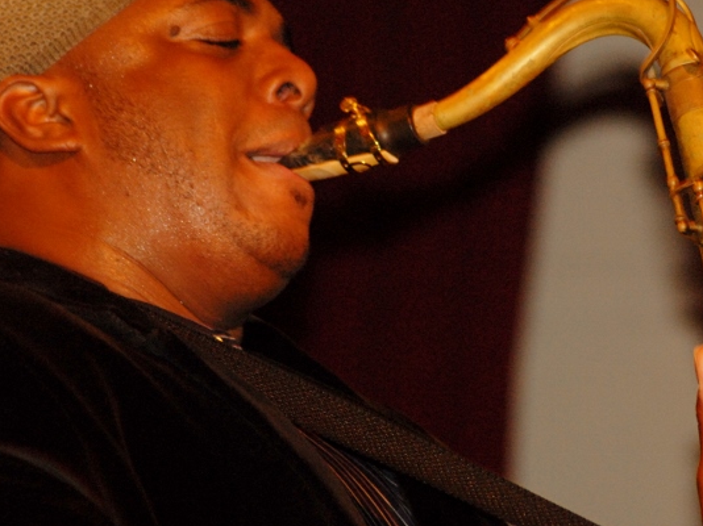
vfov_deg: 4.4
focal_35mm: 336
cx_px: 462
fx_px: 6815
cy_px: 203
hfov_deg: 5.9
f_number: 4.8
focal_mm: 155
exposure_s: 1/60
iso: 800
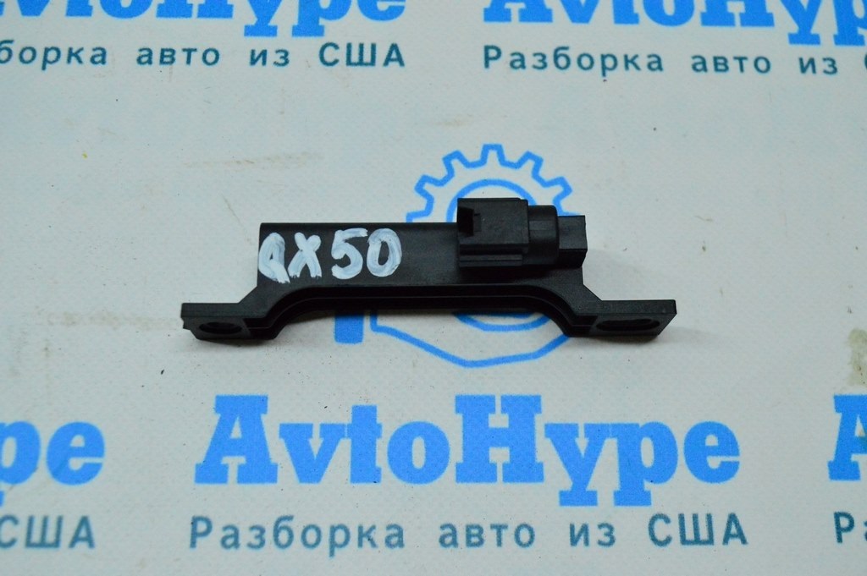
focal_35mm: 42
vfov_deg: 31.8
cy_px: 288
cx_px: 434
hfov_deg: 46.4
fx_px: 1011
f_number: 6.3
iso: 6400
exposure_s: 1/800
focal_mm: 28
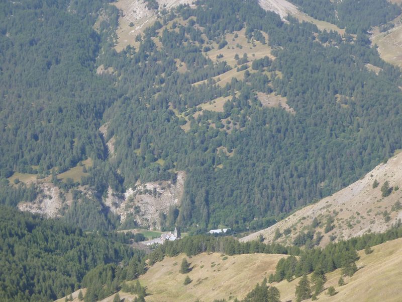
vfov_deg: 13.3
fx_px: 1289
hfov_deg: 17.7
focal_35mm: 111
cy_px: 151
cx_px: 201
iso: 80
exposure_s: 1/320
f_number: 4.4
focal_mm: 18.2
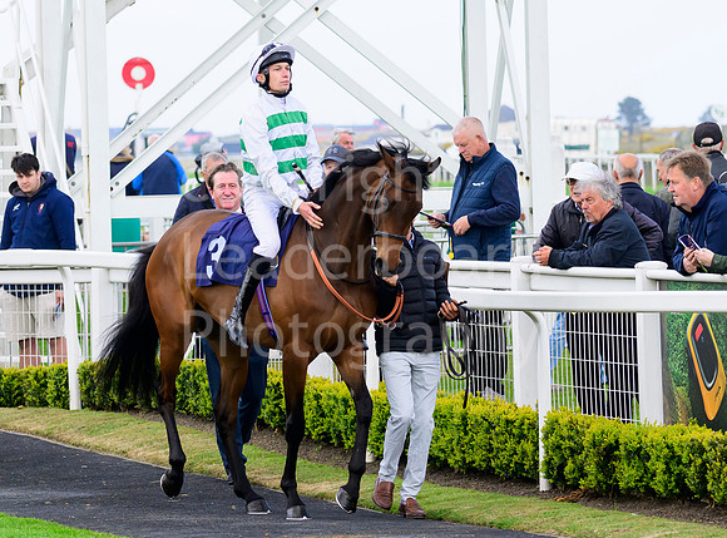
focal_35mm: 290
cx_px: 256
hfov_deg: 6.9
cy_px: 314
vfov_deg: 5.1
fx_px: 6066
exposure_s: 1/1600
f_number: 5.6
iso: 1000
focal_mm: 155
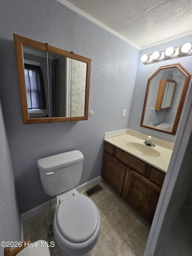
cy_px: 128
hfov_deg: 89.9
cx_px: 96
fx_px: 96
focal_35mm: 13
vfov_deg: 106.2
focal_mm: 2.2
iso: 125
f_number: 2.2
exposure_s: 1/60
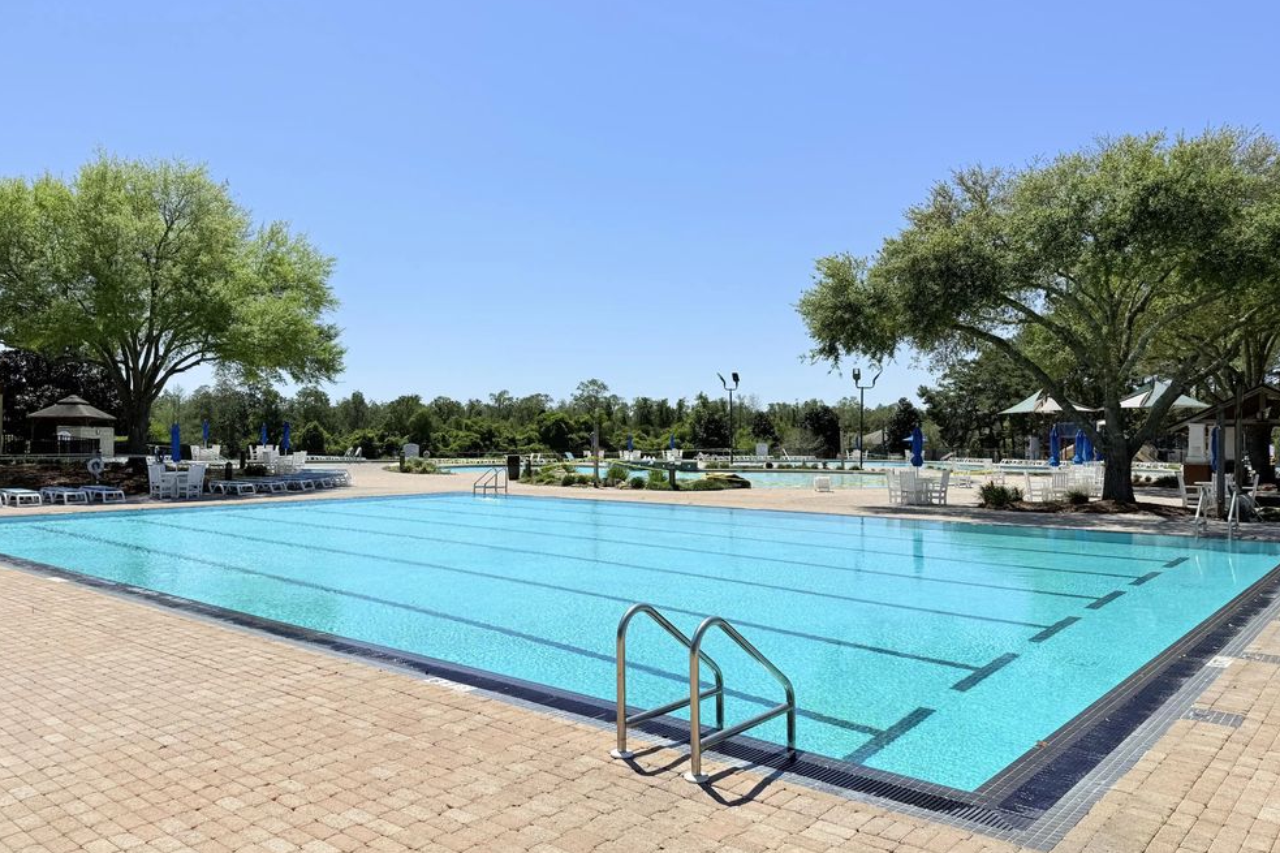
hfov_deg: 69.4
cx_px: 617
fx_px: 924
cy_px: 428
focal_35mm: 26
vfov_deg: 49.5
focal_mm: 6.76
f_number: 1.78
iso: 80
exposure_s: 1/10309
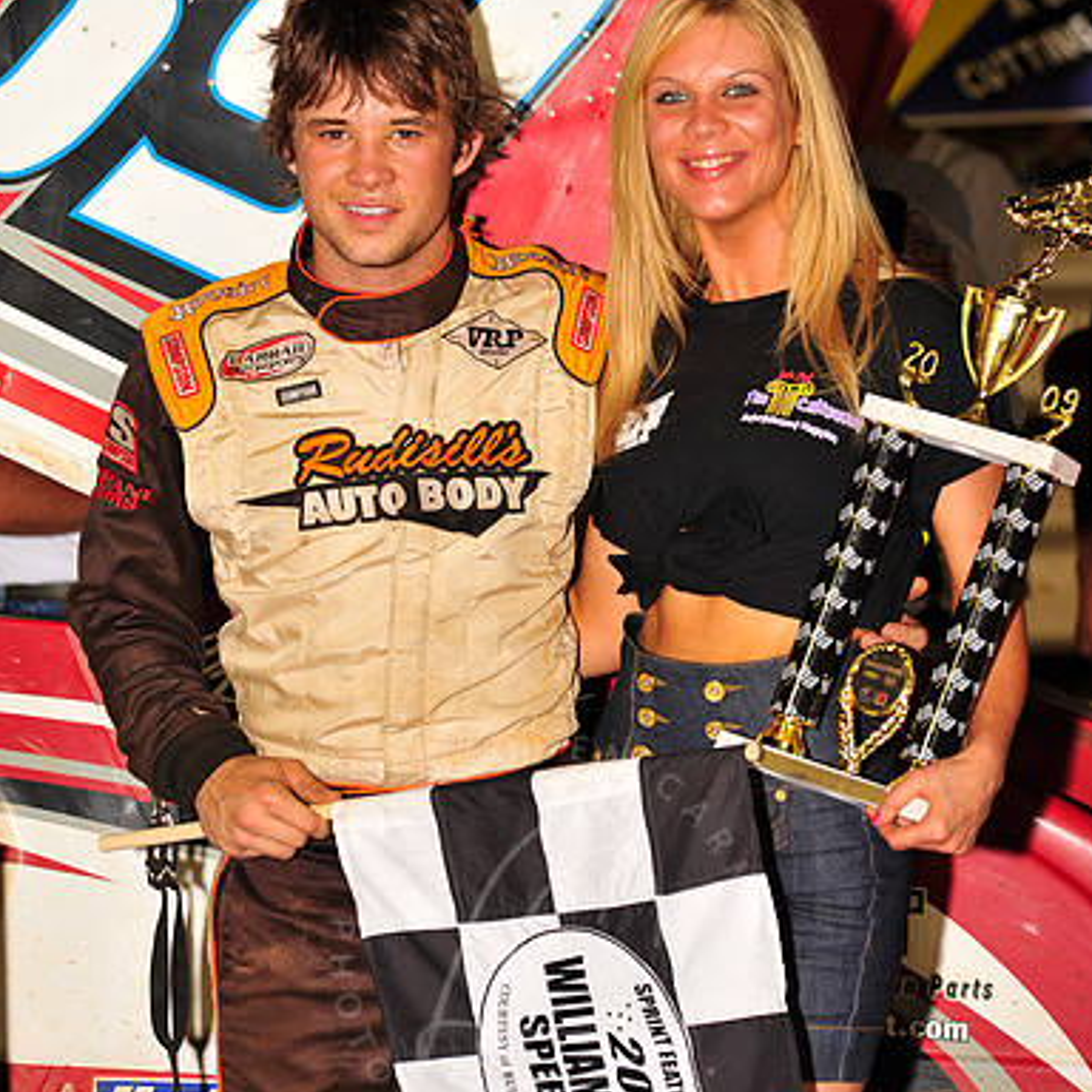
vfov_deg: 8.8
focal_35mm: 199
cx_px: 546
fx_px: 7102
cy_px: 492
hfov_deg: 8.8
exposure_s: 1/250
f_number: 5.6
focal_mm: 155
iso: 500
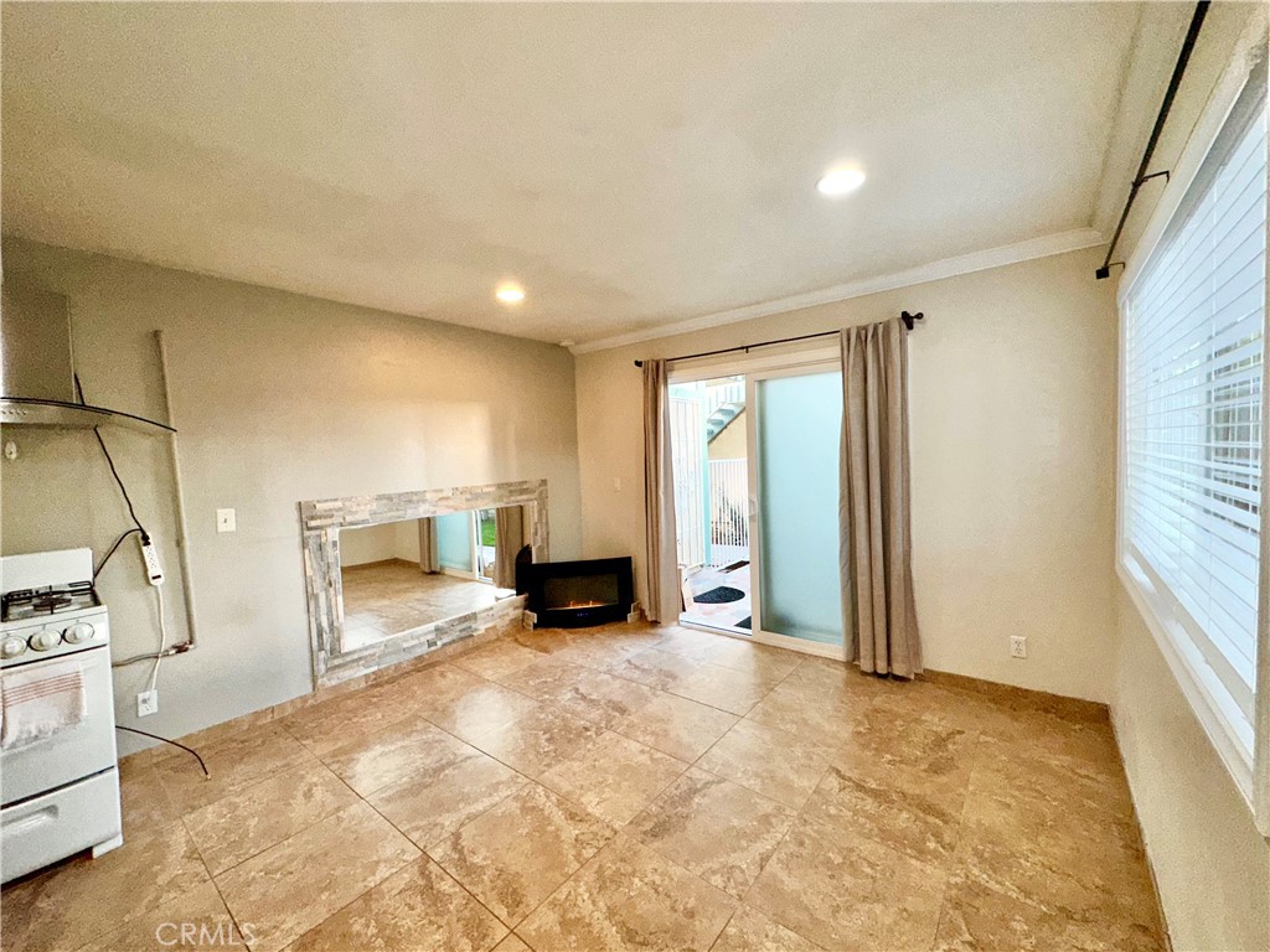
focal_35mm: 14
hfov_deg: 102.1
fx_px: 514
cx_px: 635
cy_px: 476
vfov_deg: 85.7
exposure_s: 1/122
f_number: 2.2
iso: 64
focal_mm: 2.22
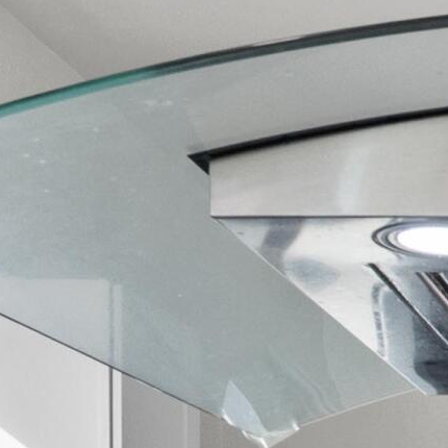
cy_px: 705
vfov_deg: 17.3
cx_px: 799
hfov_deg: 16.4
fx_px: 1303
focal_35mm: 89
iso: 800
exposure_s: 1/30
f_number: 11
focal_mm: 10
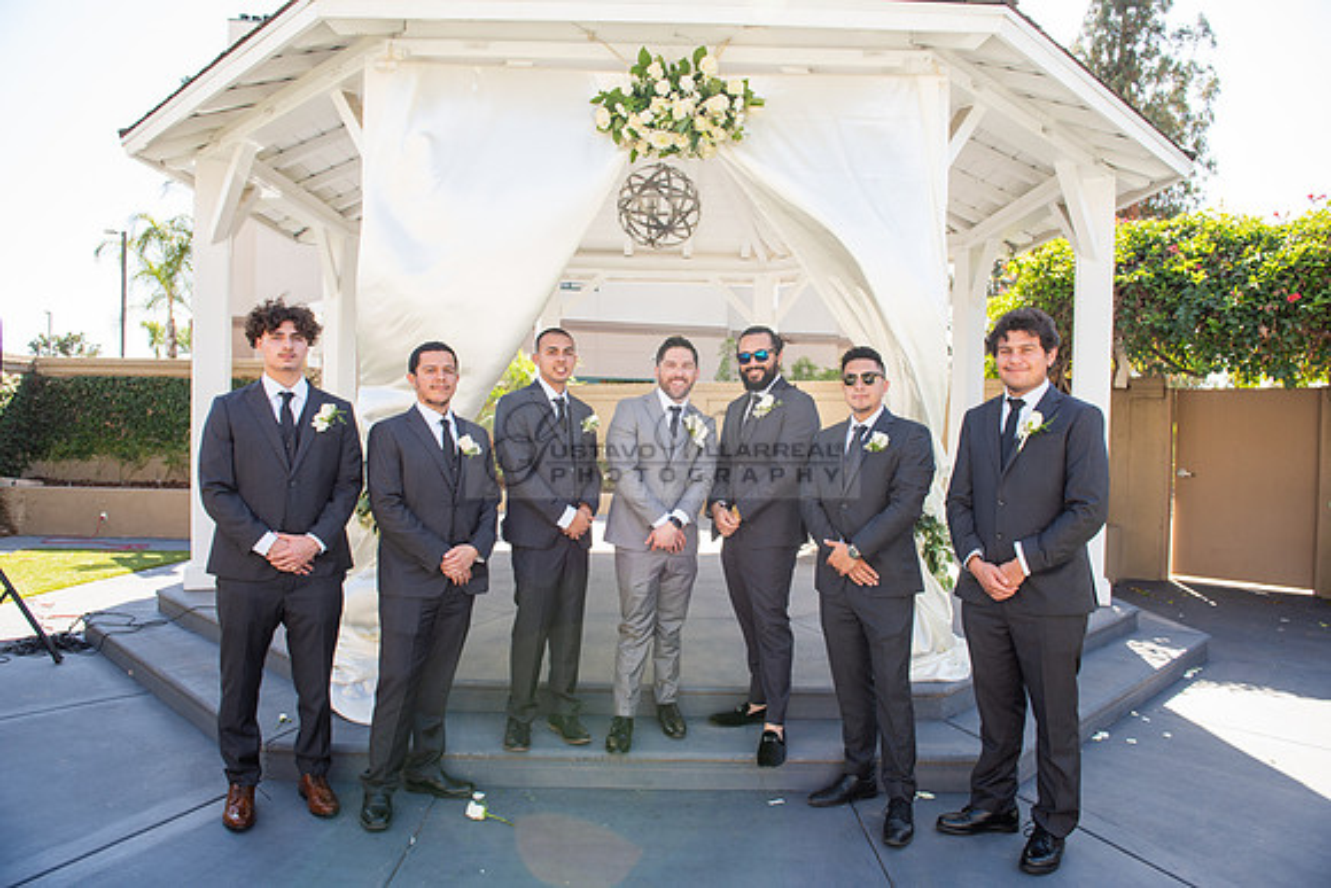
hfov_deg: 73.7
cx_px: 666
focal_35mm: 24
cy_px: 444
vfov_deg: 53.2
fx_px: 887
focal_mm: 24
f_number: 5
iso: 100
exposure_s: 1/125
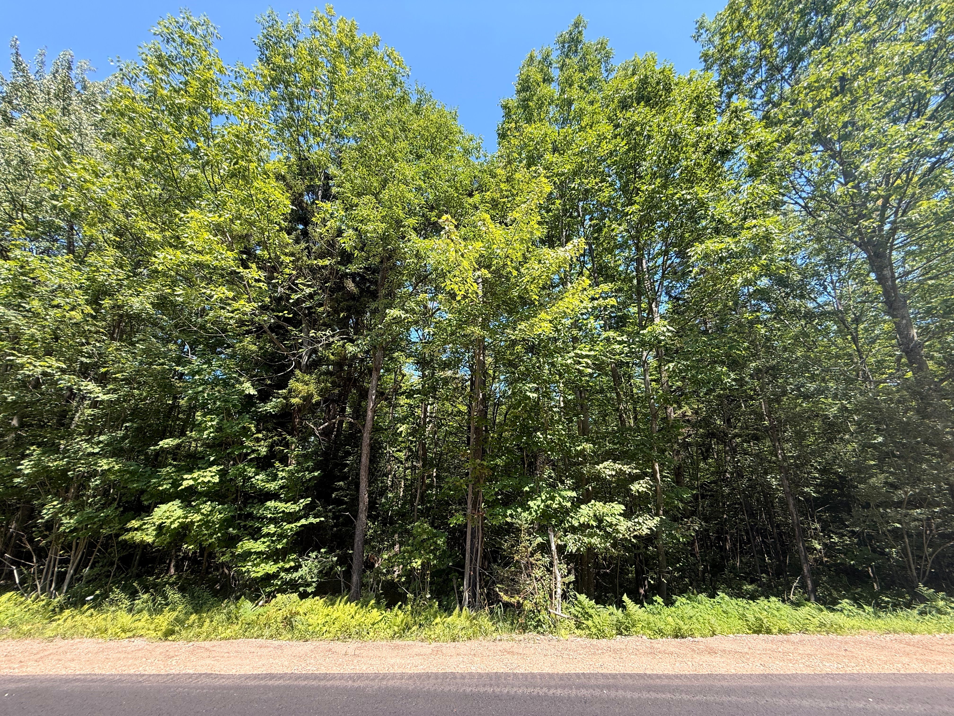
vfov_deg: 85.7
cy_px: 358
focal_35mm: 14
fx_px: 386
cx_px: 477
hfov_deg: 102.1
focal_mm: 2.22
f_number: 2.2
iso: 50
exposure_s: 1/276
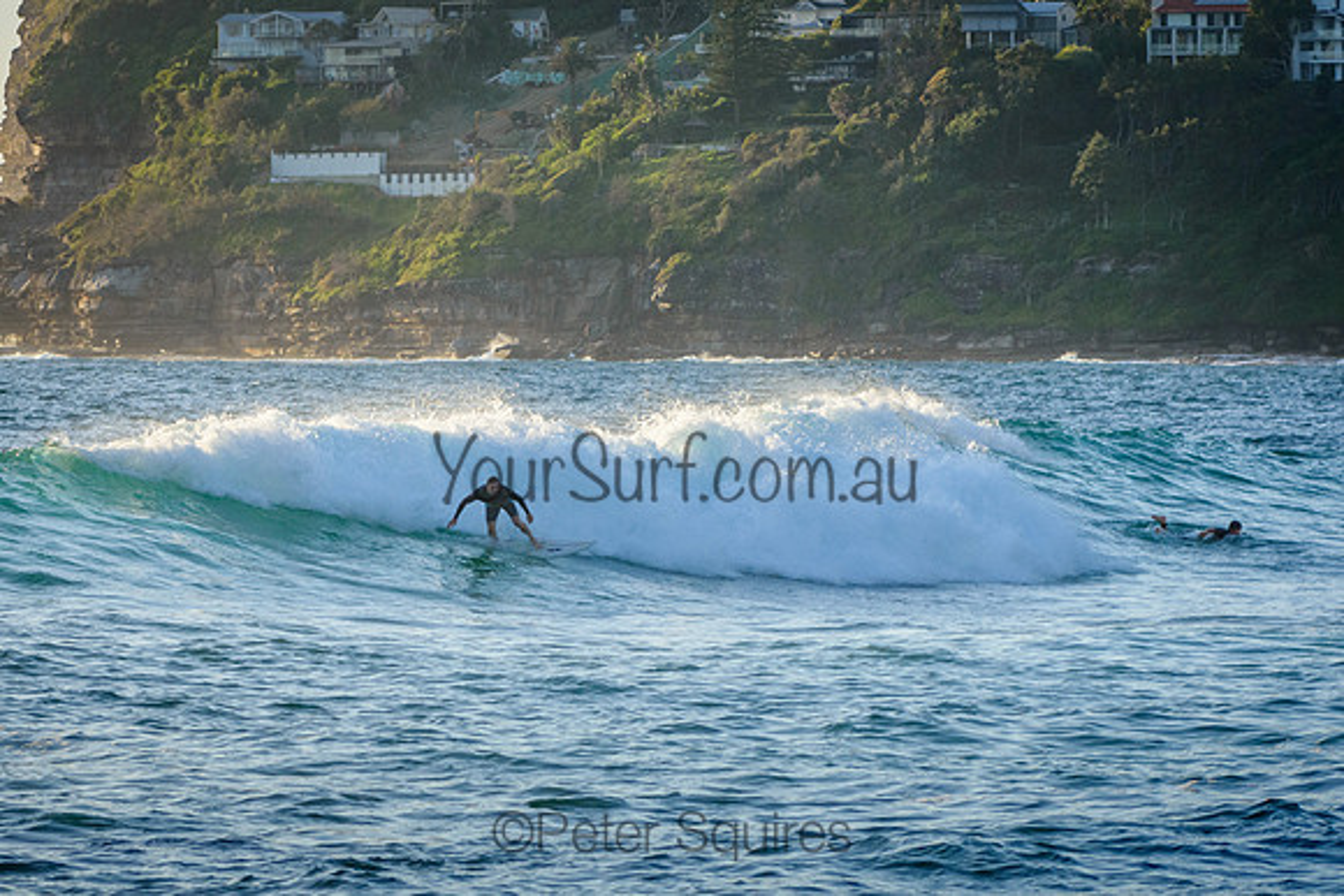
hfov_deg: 8.7
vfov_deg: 5.8
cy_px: 448
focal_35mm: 237
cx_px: 672
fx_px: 8834
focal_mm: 155
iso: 640
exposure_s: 1/2000
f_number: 5.6
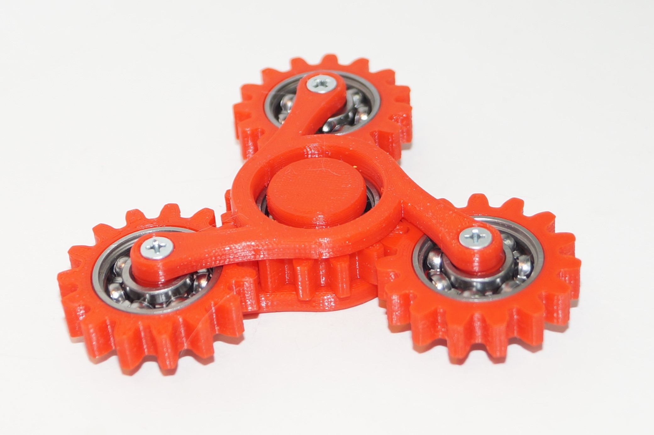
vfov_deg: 34.1
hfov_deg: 49.6
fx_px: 708
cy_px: 218
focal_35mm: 39
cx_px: 327
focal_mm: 26
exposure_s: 1/160
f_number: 4.5
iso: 100
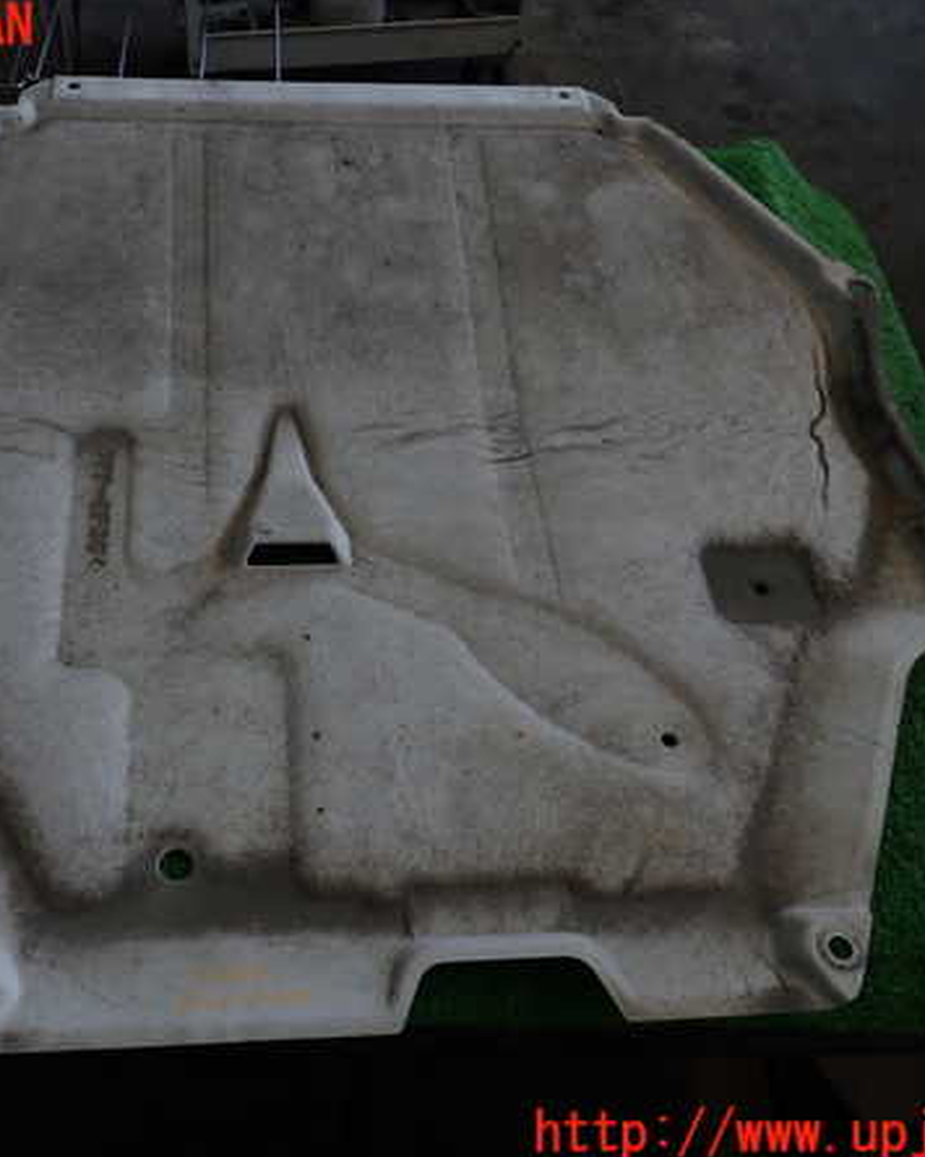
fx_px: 1130
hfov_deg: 44.1
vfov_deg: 54.2
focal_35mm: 33
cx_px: 341
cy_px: 581
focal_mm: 4.5
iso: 100
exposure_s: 1/100
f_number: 2.8
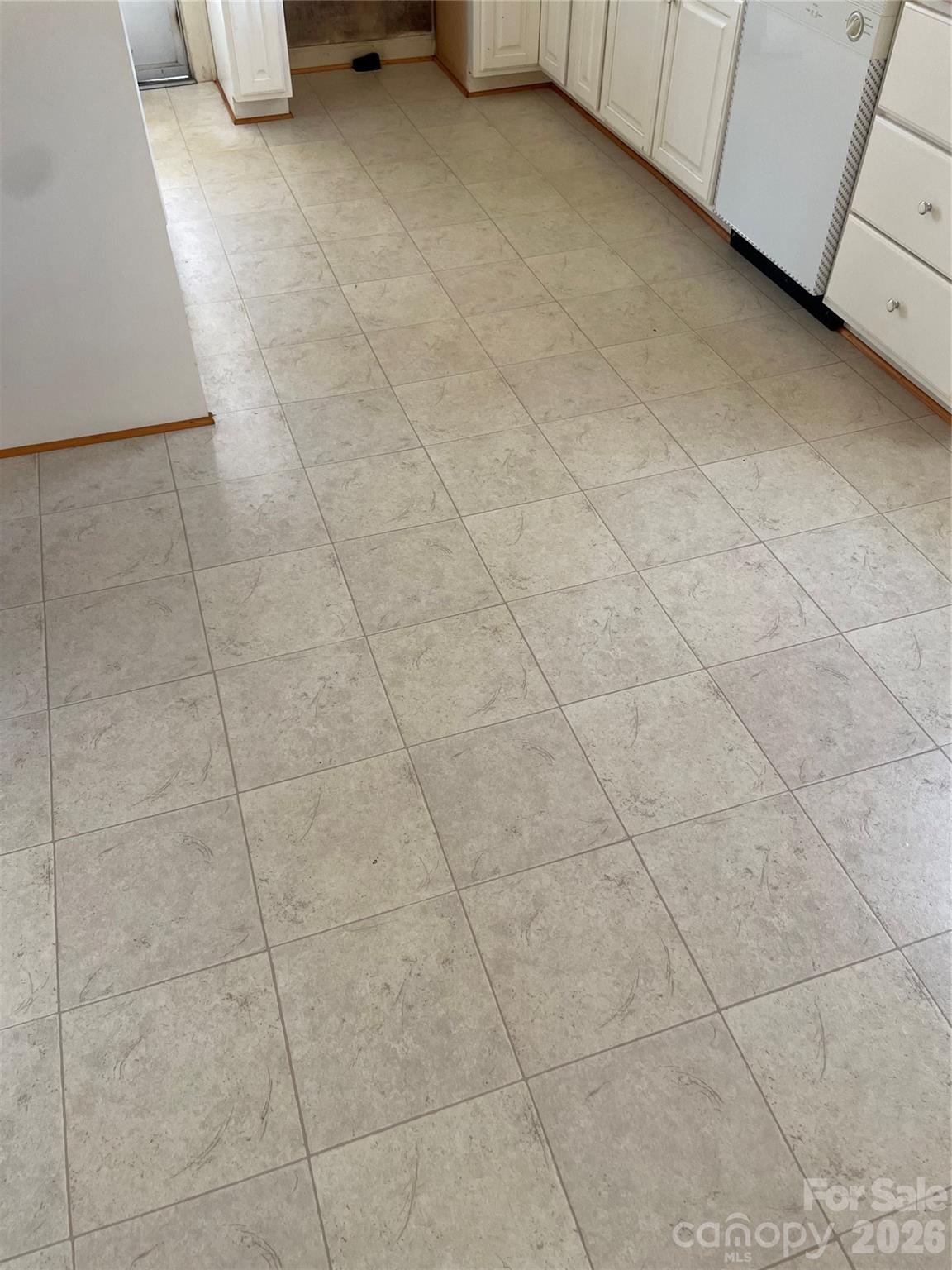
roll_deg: +0.3
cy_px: 635
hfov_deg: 53.1
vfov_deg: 67.3
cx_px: 476
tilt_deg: -44.9
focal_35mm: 26
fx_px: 953
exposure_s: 1/108
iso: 125
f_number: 1.6
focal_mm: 4.2
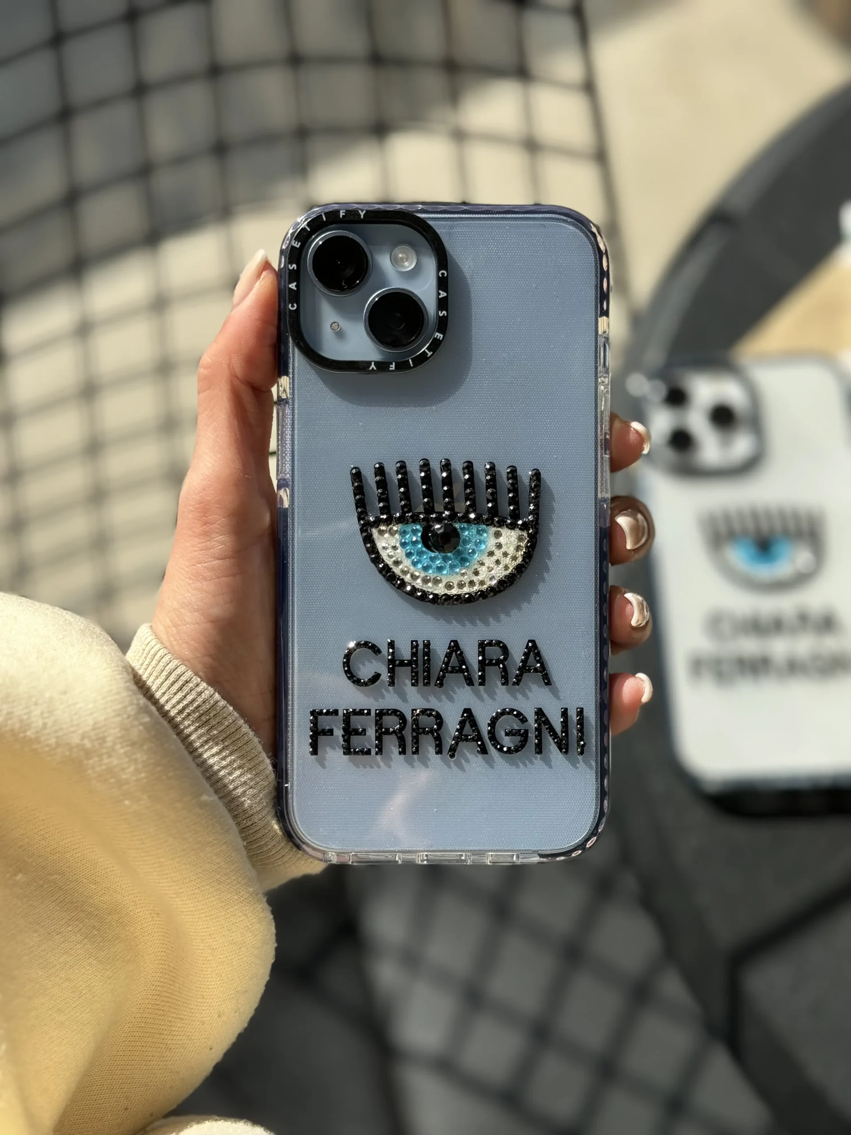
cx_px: 426
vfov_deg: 39.7
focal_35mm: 48
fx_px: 1573
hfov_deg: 30.3
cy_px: 568
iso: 64
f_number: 1.78
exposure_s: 1/3096
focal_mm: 6.86
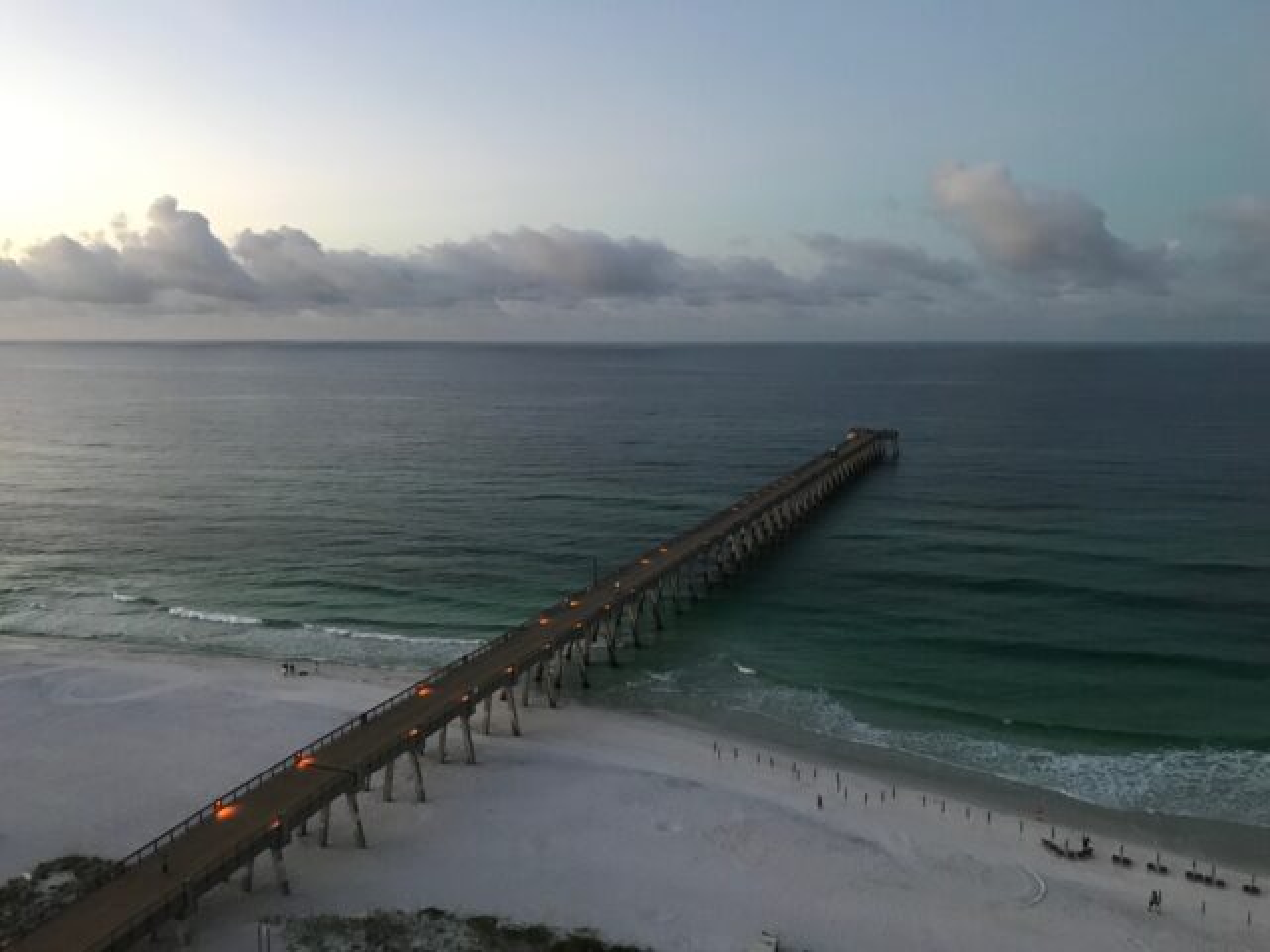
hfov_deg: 63.4
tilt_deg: -9.3
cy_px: 476
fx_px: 1027
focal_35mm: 28
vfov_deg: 49.7
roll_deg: -0.2
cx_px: 635
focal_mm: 3.99
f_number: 1.8
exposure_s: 1/12
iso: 100
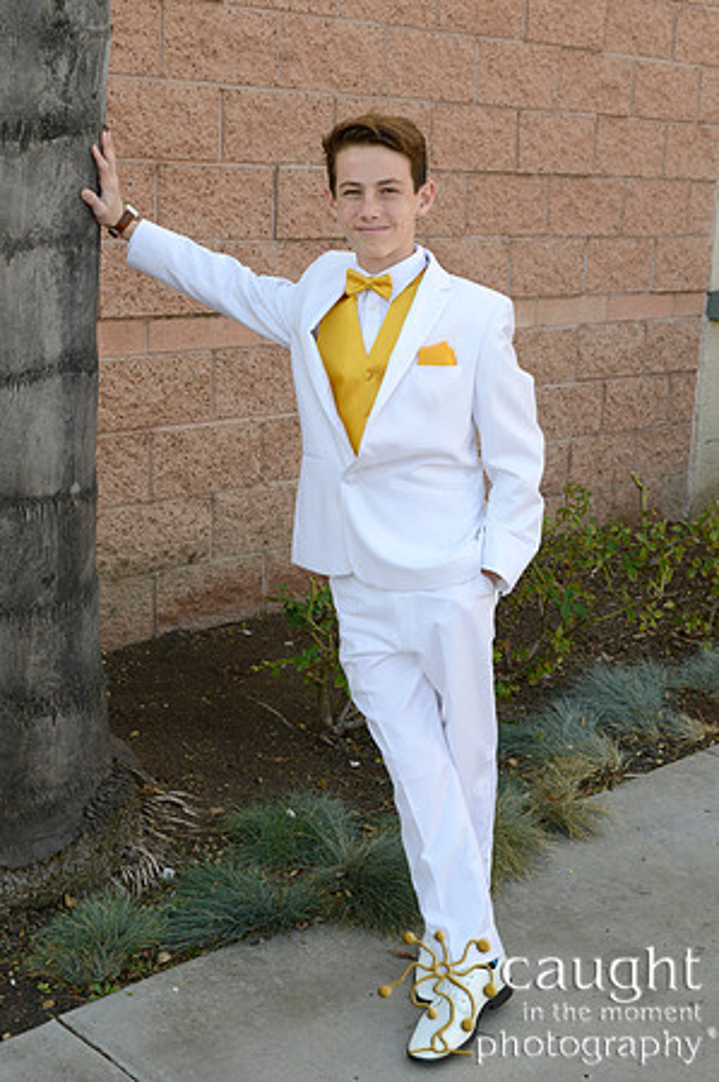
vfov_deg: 46.4
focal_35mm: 42
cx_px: 360
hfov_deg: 31.8
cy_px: 541
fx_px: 1261
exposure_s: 1/160
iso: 200
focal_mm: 42
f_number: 7.1
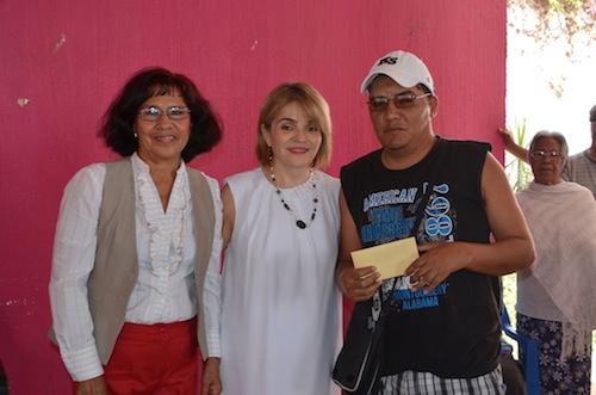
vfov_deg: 26.4
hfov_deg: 39.0
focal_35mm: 51
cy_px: 198
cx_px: 298
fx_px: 842
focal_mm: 34
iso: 400
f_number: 5
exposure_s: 1/80
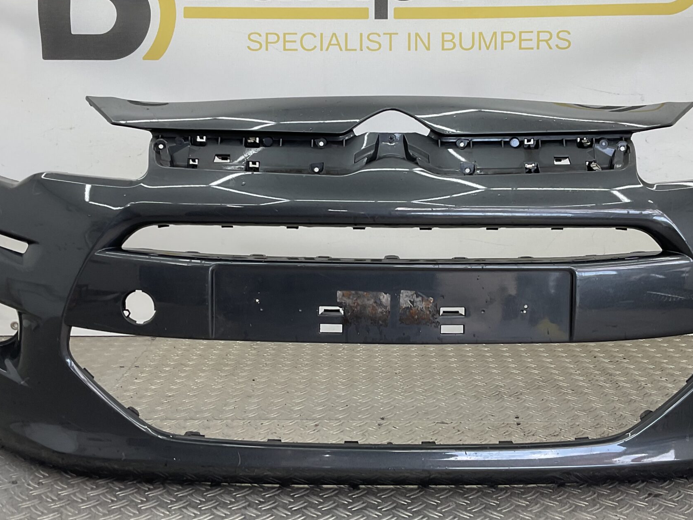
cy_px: 232
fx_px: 881
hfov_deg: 42.9
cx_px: 366
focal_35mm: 44
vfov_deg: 32.8
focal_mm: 3
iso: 20
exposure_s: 1/120
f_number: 1.8
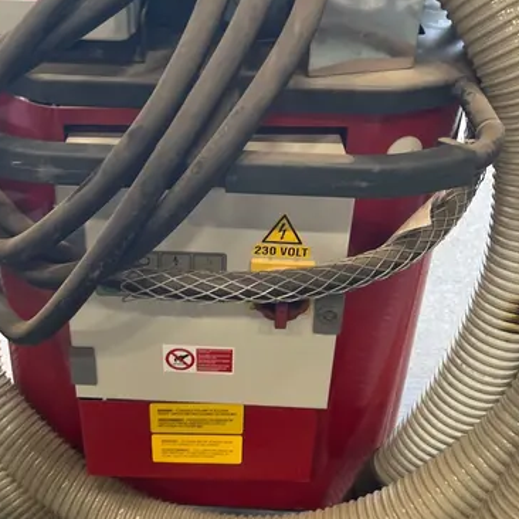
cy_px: 211
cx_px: 187
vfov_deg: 36.7
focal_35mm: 46
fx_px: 780
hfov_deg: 36.5
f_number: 1.6
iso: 125
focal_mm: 5.1
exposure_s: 1/71
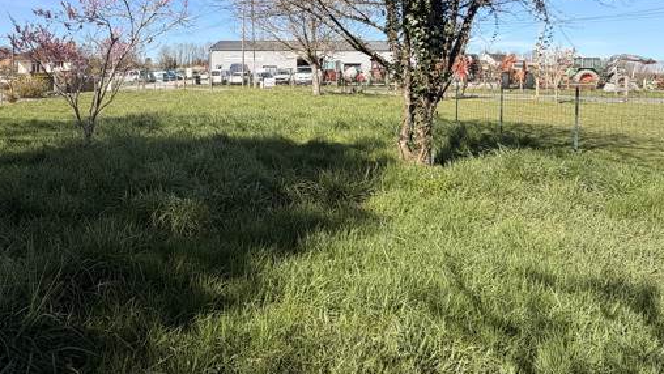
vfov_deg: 45.5
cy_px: 80
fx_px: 423
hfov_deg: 74.3
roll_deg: -0.4
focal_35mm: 24
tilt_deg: -1.0
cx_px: 230
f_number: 2.2
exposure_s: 1/770
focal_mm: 2.22
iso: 32
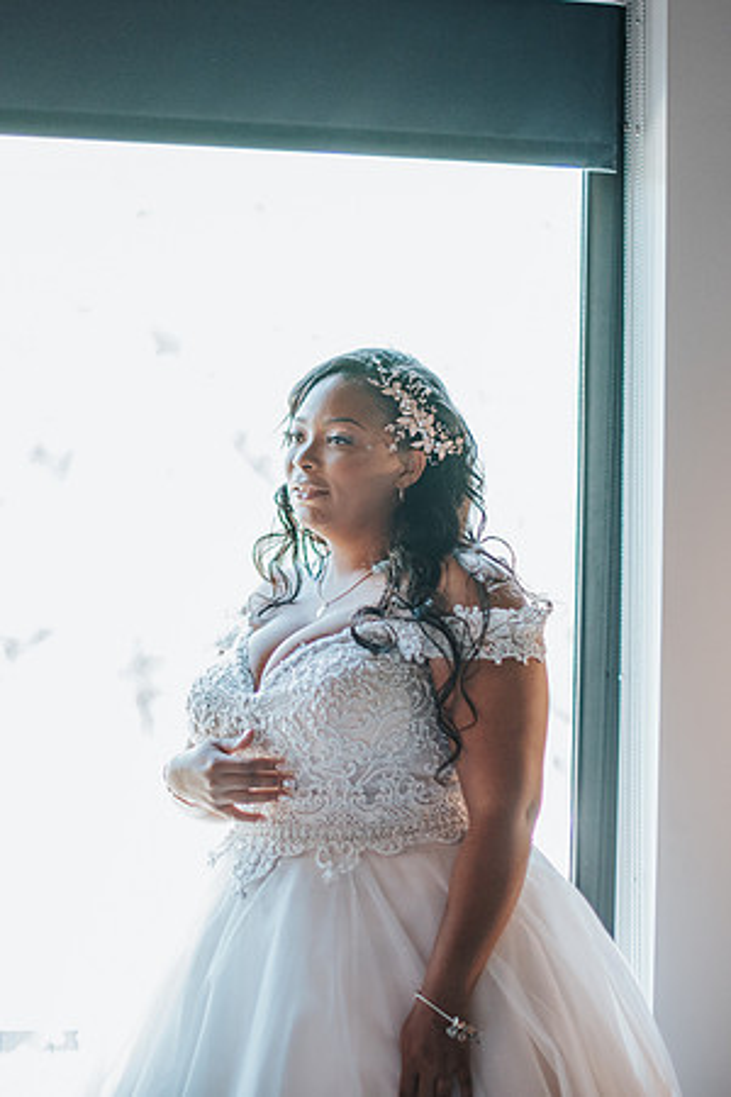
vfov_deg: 24.0
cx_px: 247
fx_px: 2579
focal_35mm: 85
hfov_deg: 16.1
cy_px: 477
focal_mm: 50
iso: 640
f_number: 1.8
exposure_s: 1/320
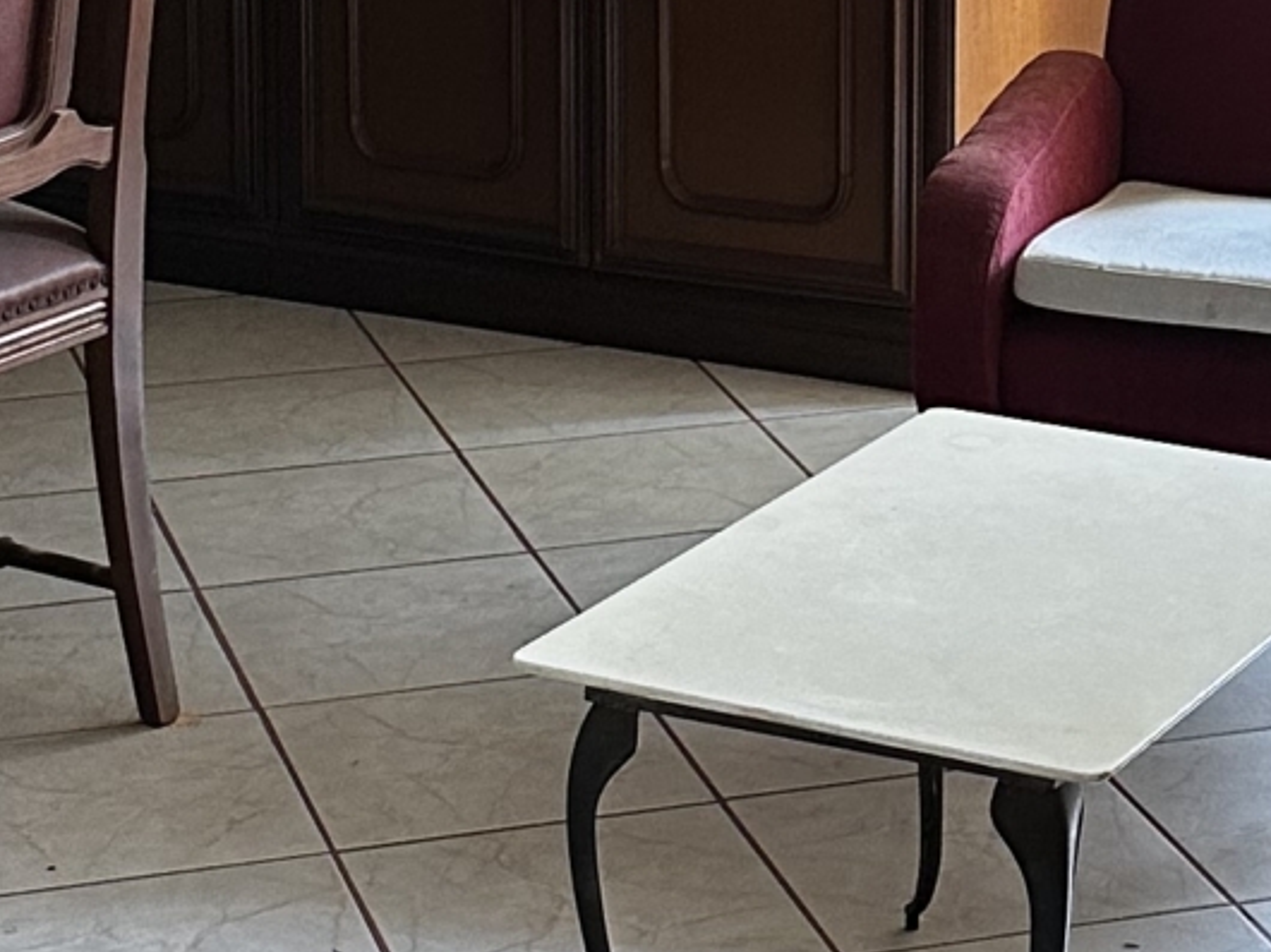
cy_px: -108
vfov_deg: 12.5
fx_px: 4257
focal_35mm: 116
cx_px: 978
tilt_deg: -9.3
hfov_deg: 16.9
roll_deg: -1.1
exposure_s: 1/70
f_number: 1.78
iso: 250
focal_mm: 6.86
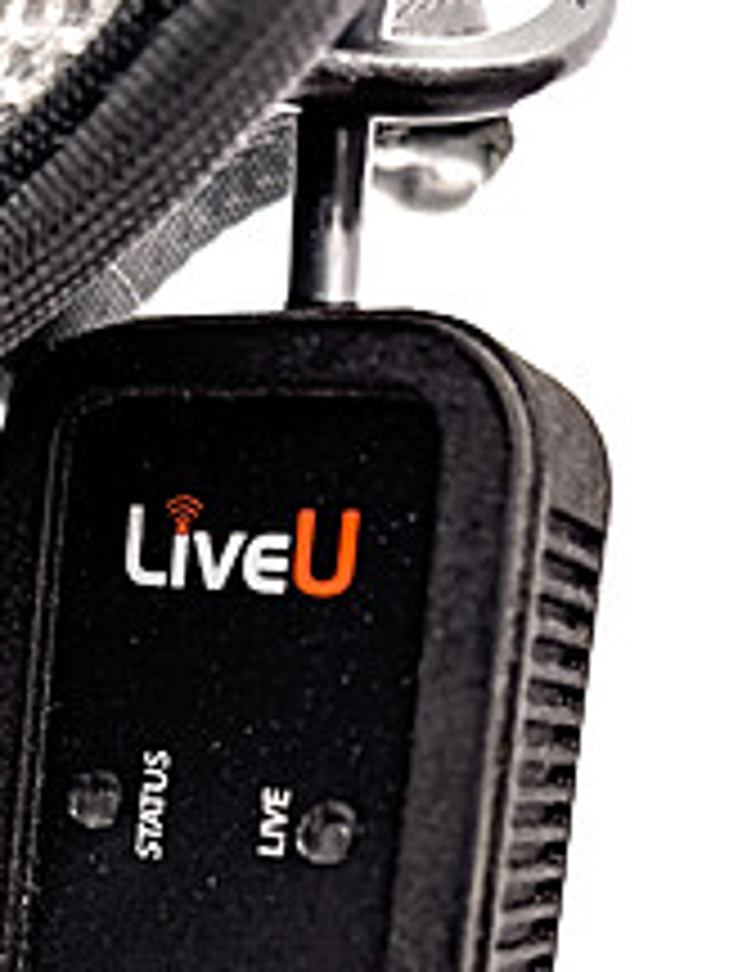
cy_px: 846
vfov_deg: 34.5
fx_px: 1488
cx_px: 256
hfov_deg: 27.4
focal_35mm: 53
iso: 320
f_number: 1.6
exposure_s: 1/60
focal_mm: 5.1
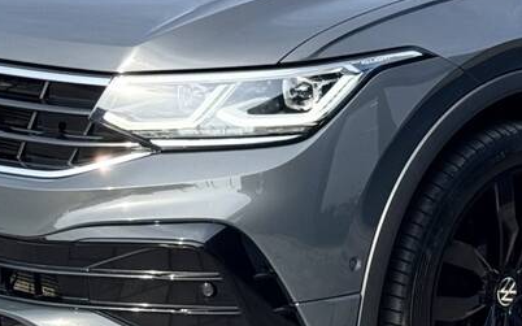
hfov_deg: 13.6
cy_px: 49
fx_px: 2162
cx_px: 516
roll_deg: +0.6
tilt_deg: -8.7
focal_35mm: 152
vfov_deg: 8.6
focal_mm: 6.76
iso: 64
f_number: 1.78
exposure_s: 1/1724
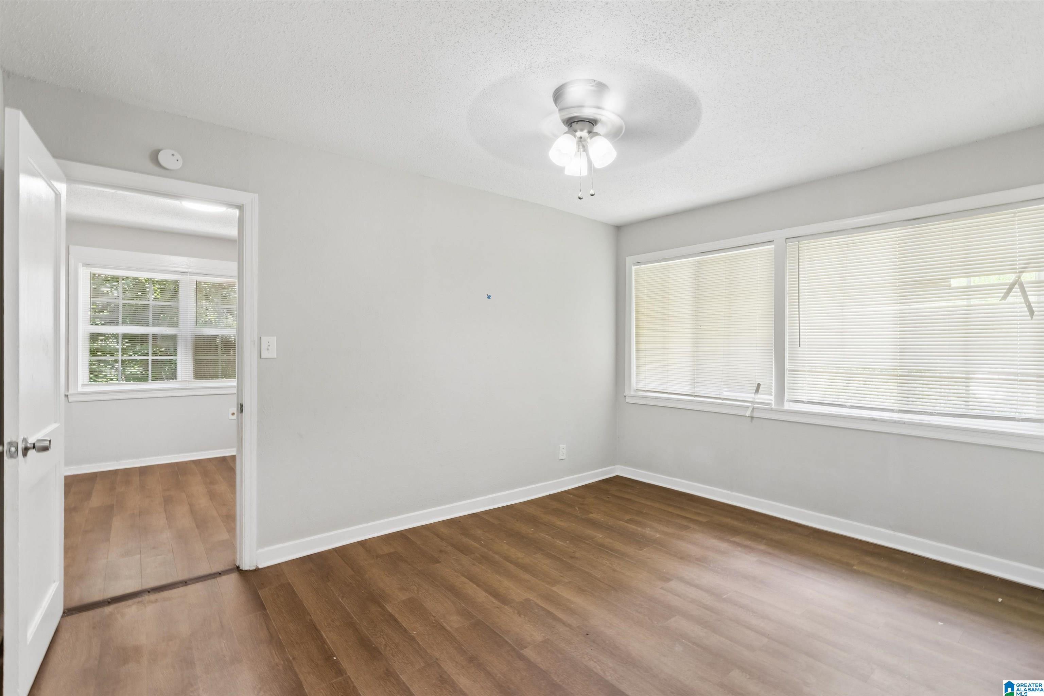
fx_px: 464
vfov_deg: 73.7
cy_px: 348
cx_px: 522
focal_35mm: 16
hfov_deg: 96.7
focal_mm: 16
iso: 400
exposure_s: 1/4
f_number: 13
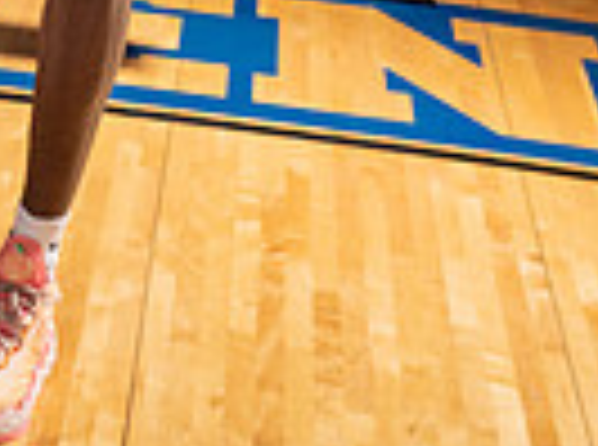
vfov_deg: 8.6
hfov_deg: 12.3
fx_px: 2757
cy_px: -550
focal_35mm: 160
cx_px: 72
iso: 640
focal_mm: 49
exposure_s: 1/250
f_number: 8
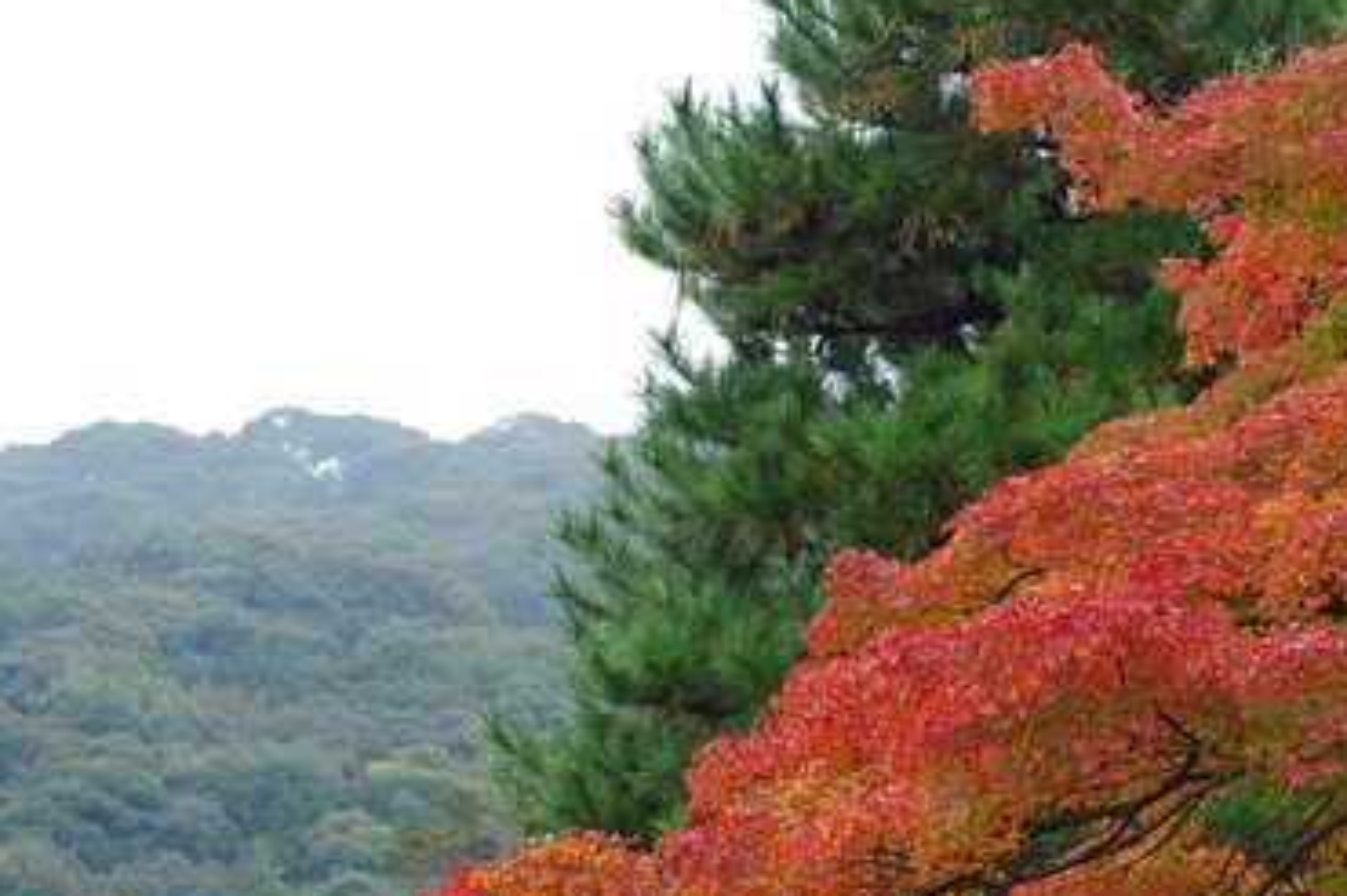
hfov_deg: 13.2
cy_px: 577
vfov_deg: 8.8
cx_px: 896
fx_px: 5794
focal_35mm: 155
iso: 800
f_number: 8
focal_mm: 75
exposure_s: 1/125
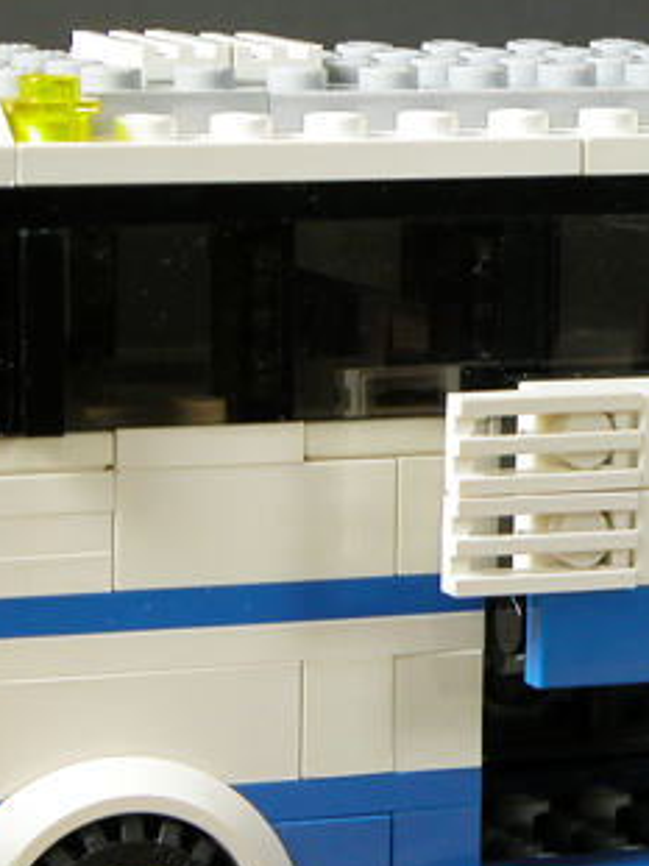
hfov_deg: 6.2
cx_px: 816
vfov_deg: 8.3
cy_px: 415
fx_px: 5979
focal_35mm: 239
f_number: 5.9
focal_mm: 29.5
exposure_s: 1/8
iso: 100
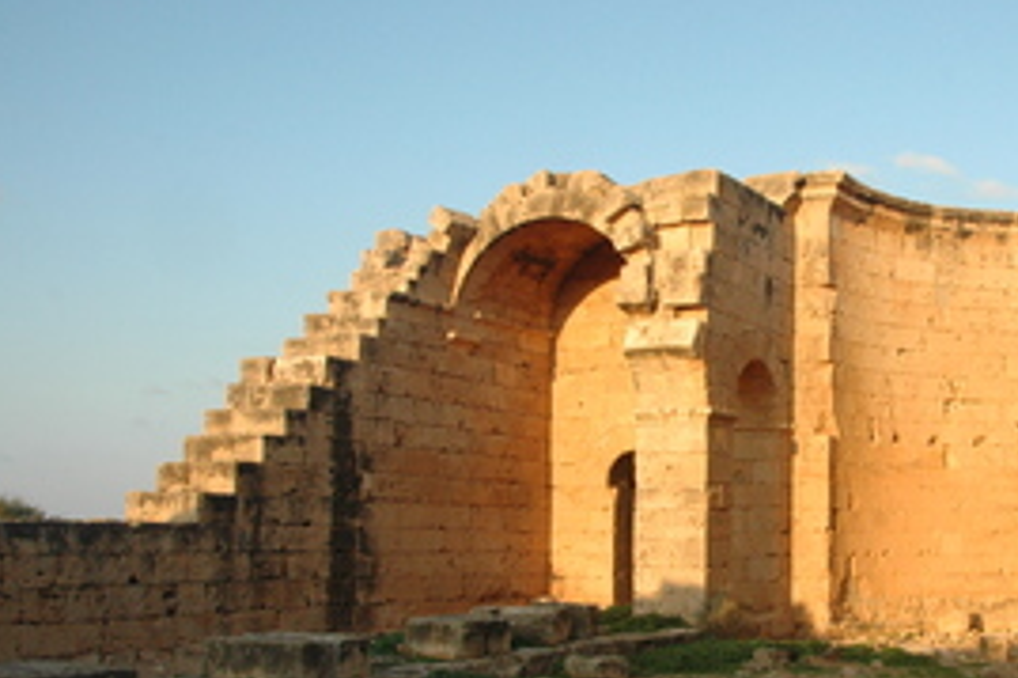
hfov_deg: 38.9
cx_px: 806
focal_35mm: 49
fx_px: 1385
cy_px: 485
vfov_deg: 27.2
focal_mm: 20
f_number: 10
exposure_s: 1/400
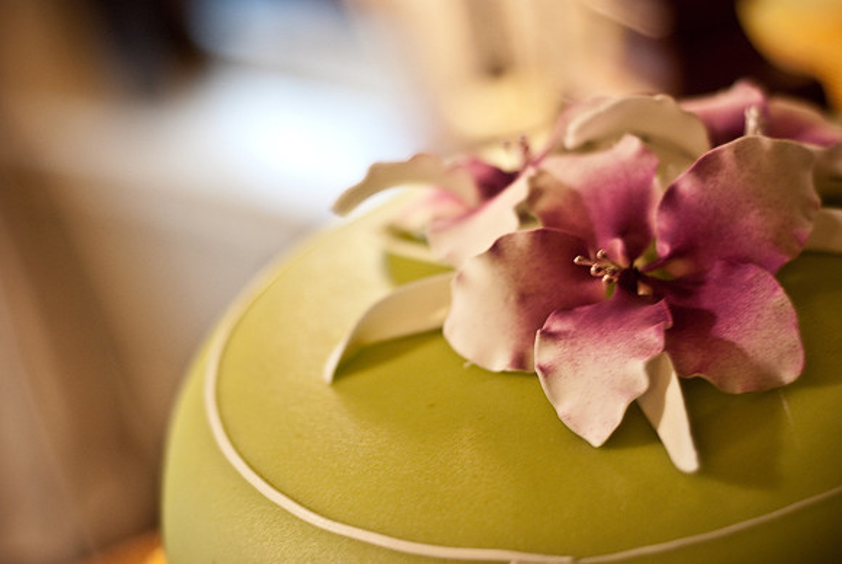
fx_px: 1756
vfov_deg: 18.2
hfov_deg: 27.0
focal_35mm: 75
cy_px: 282
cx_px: 421
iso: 400
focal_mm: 50
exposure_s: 1/15
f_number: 2.2
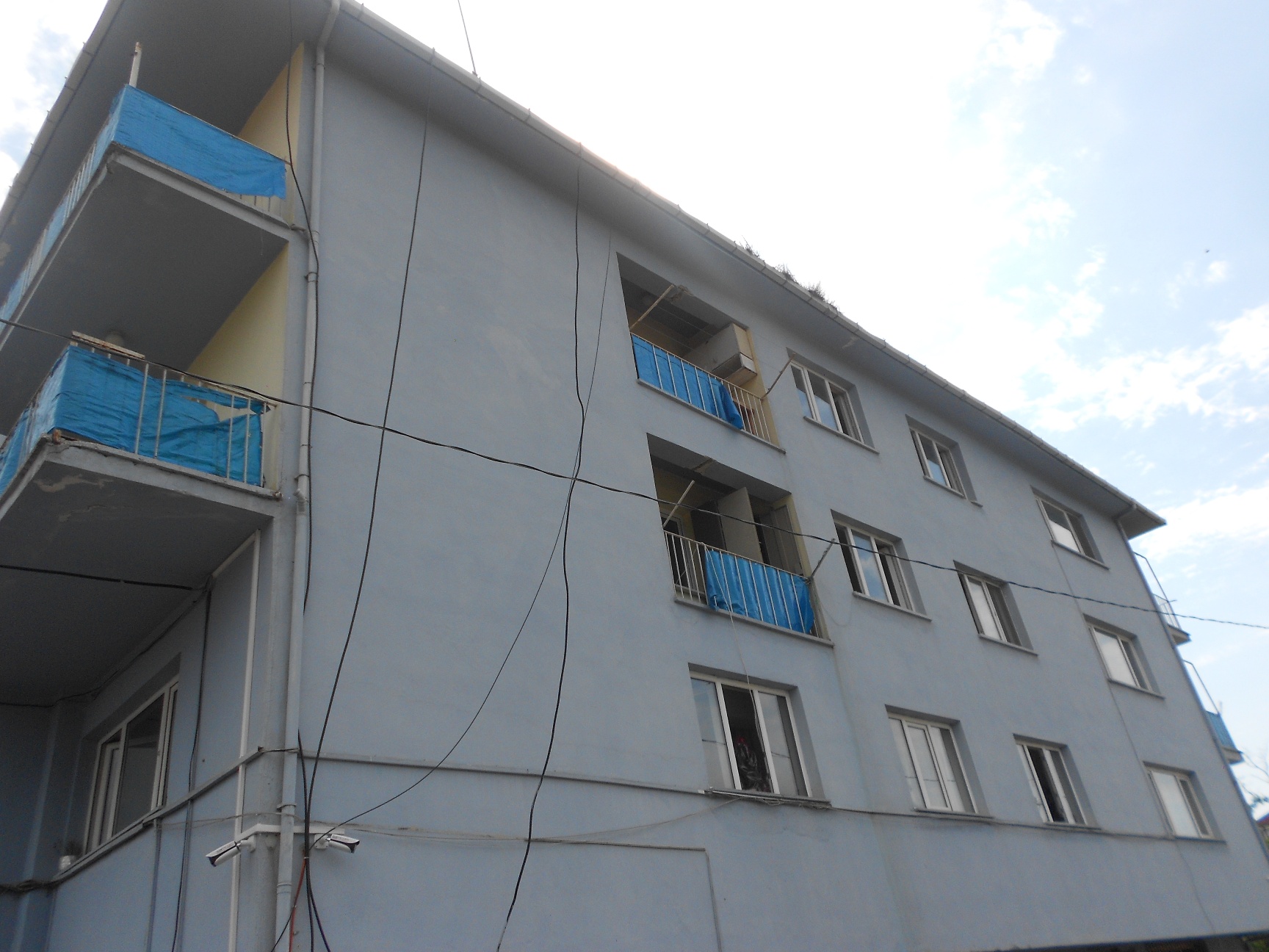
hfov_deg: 67.3
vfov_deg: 53.1
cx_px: 634
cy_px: 476
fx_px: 953
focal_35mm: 26
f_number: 3.2
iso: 80
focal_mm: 4.6
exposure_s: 1/1250
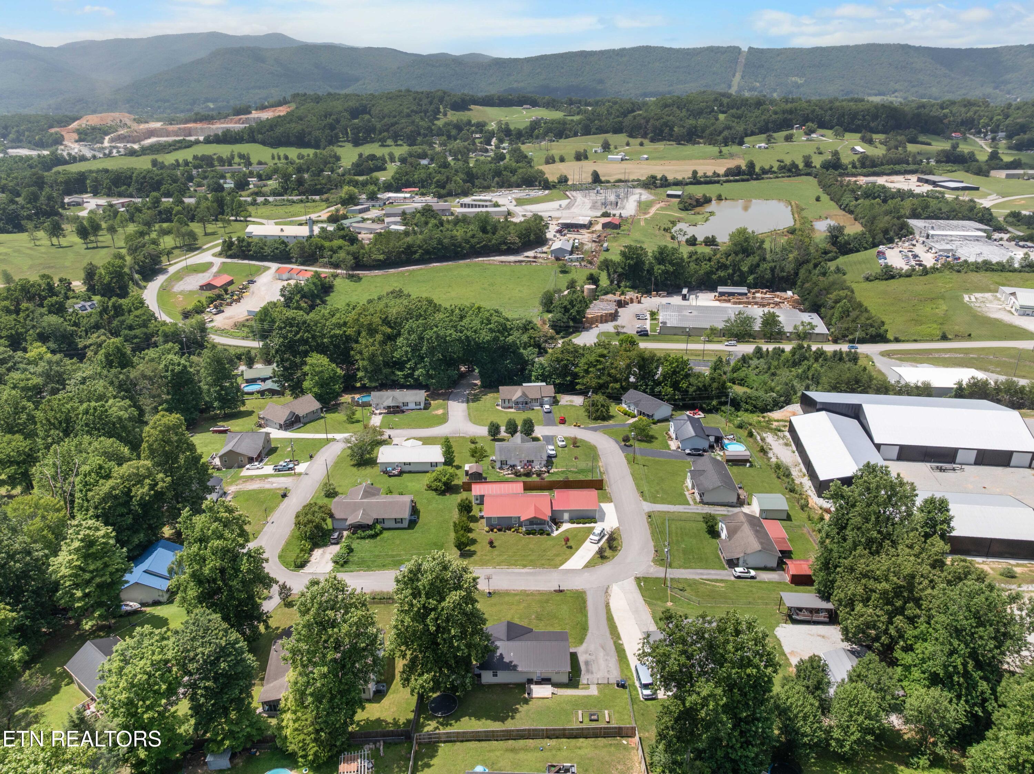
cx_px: 517
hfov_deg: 71.6
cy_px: 387
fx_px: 716
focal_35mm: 24
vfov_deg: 56.8
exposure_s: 1/50
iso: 130
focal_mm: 12.29
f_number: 2.8
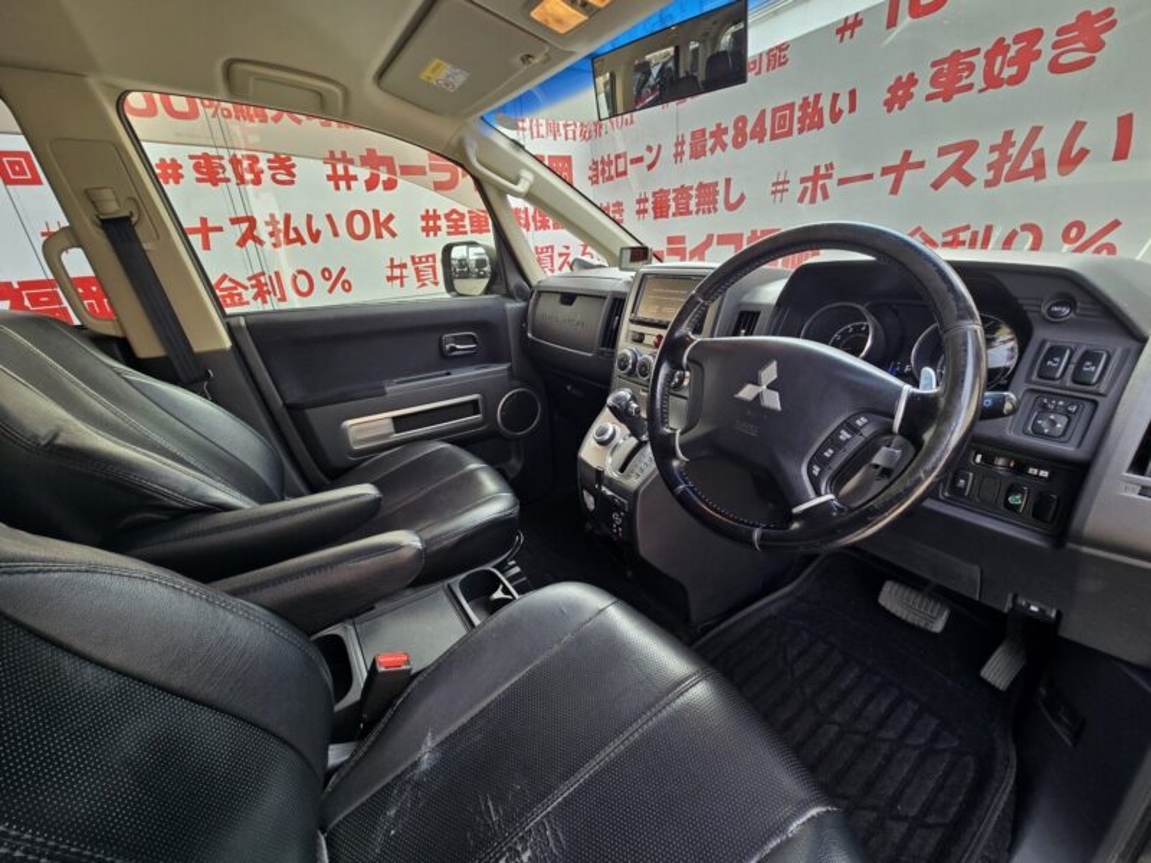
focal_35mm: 13
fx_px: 432
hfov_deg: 106.2
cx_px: 576
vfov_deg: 89.9
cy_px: 432
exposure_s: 1/119
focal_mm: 2.2
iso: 50
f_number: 2.2
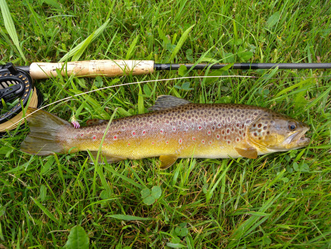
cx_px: 166
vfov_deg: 49.7
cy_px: 124
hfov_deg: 63.4
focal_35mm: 28
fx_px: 268
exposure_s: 1/112
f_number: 3.6
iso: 64
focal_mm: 6
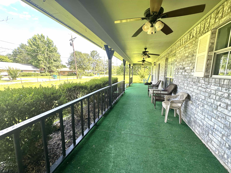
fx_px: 93
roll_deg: -0.4
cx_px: 116
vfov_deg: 85.7
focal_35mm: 14
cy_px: 86
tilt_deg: -9.7
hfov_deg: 102.1
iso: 50
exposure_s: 1/99
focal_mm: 2.22
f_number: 2.2
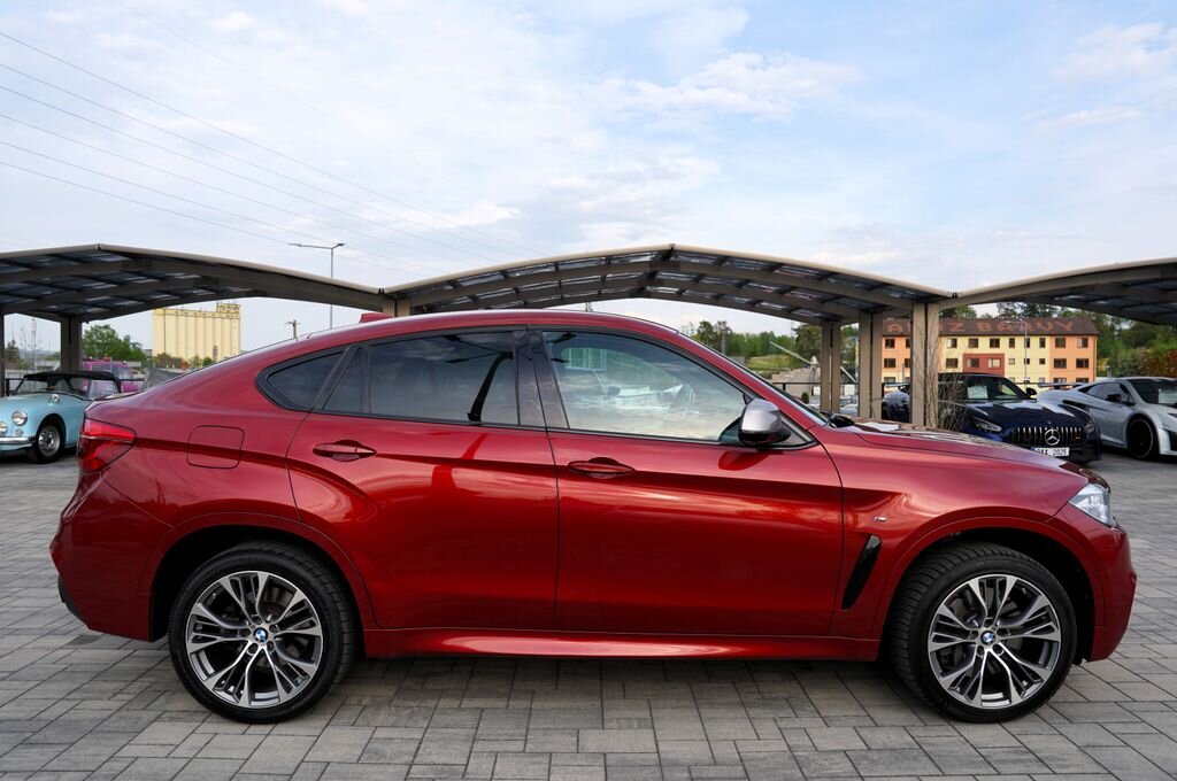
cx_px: 588
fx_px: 784
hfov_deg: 73.8
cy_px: 390
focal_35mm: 24
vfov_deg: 53.0
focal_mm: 24
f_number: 7.1
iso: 100
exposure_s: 1/200
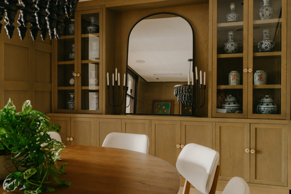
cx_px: 146
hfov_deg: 55.8
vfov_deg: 38.9
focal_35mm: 34
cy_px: 97
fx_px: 275
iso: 800
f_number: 6.3
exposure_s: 1/1.67
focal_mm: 34
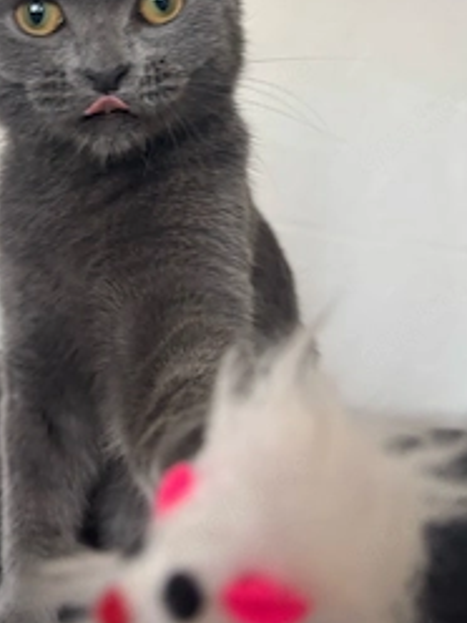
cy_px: 143
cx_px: 100
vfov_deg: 43.1
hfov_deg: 33.5
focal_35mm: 42
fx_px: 755
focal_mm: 5.96
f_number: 1.6
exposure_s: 1/66
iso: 125
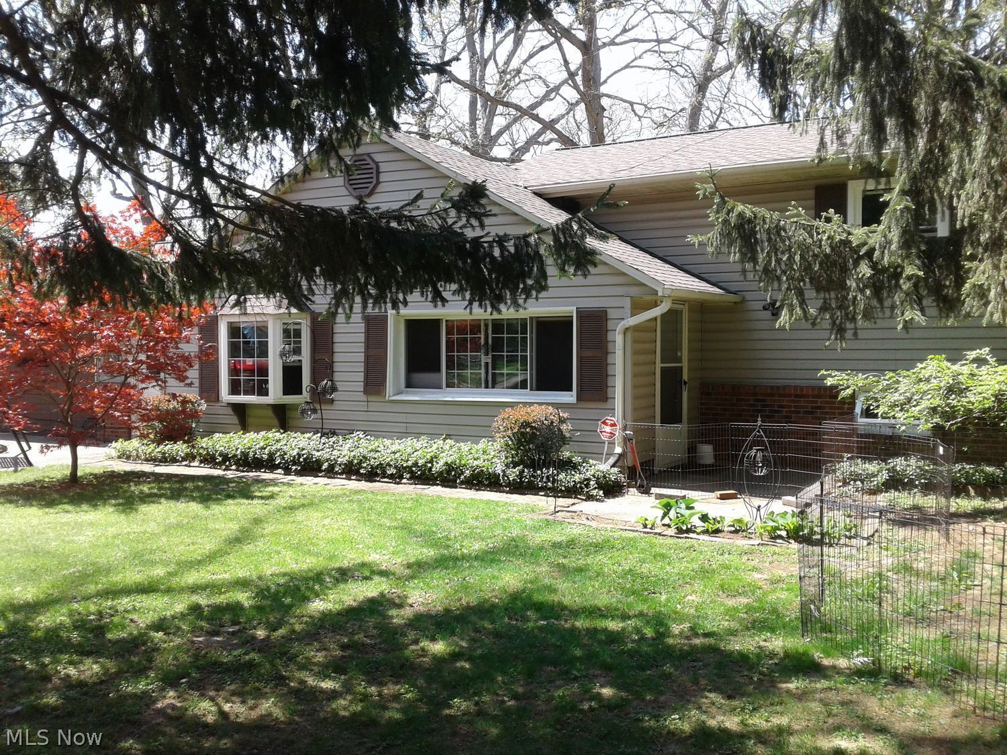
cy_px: 378
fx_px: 960
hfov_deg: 55.4
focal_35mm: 33
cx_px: 504
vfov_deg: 42.9
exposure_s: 1/341
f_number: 2.2
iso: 50
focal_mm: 3.3
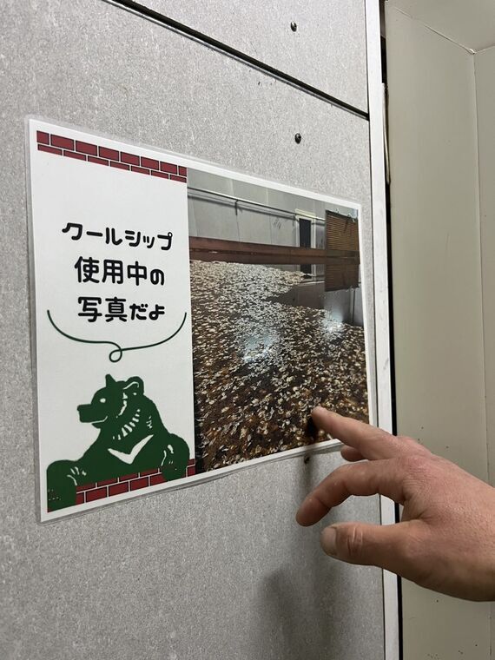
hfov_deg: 53.1
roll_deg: +1.1
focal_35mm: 26
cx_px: 248
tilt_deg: +1.0
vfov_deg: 67.3
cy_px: 330
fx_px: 496
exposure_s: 1/50
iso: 125
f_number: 1.6
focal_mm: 5.1
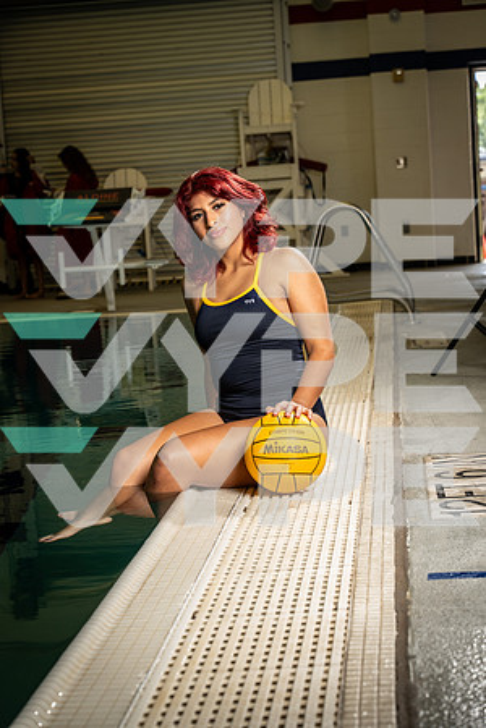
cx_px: 243
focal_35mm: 70
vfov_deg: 28.8
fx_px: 1417
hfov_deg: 19.5
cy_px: 364
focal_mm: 70
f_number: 5.6
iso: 640
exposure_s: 1/250
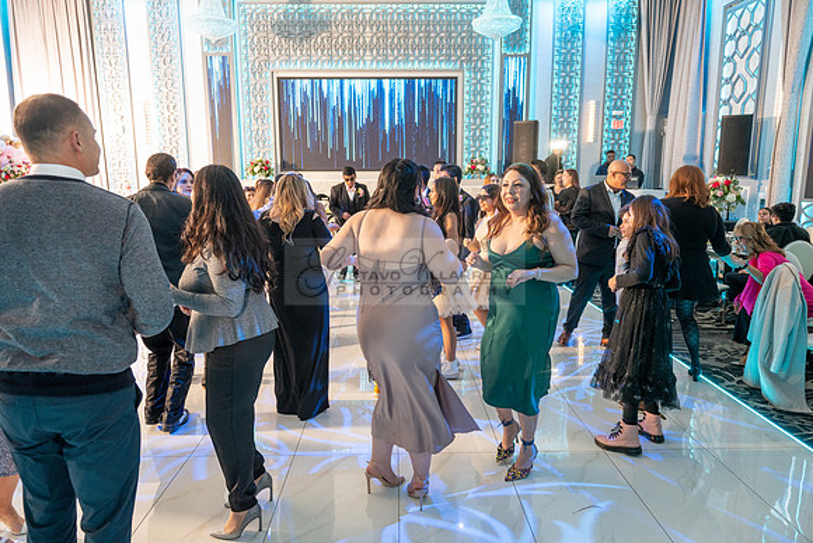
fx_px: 542
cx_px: 406
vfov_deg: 53.2
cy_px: 272
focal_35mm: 24
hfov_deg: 73.7
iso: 1000
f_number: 4.5
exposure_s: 1/160
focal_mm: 24
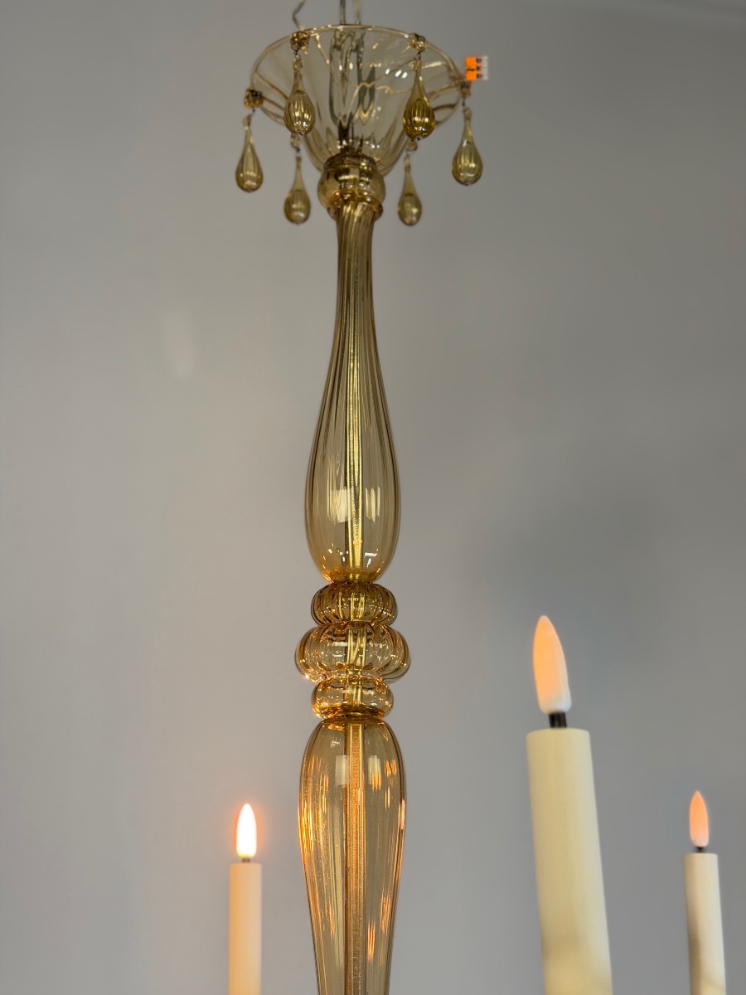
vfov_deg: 39.7
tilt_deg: +19.5
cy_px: 498
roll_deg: +1.0
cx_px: 373
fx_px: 1379
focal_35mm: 48
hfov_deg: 30.3
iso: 100
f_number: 1.78
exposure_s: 1/100
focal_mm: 6.76
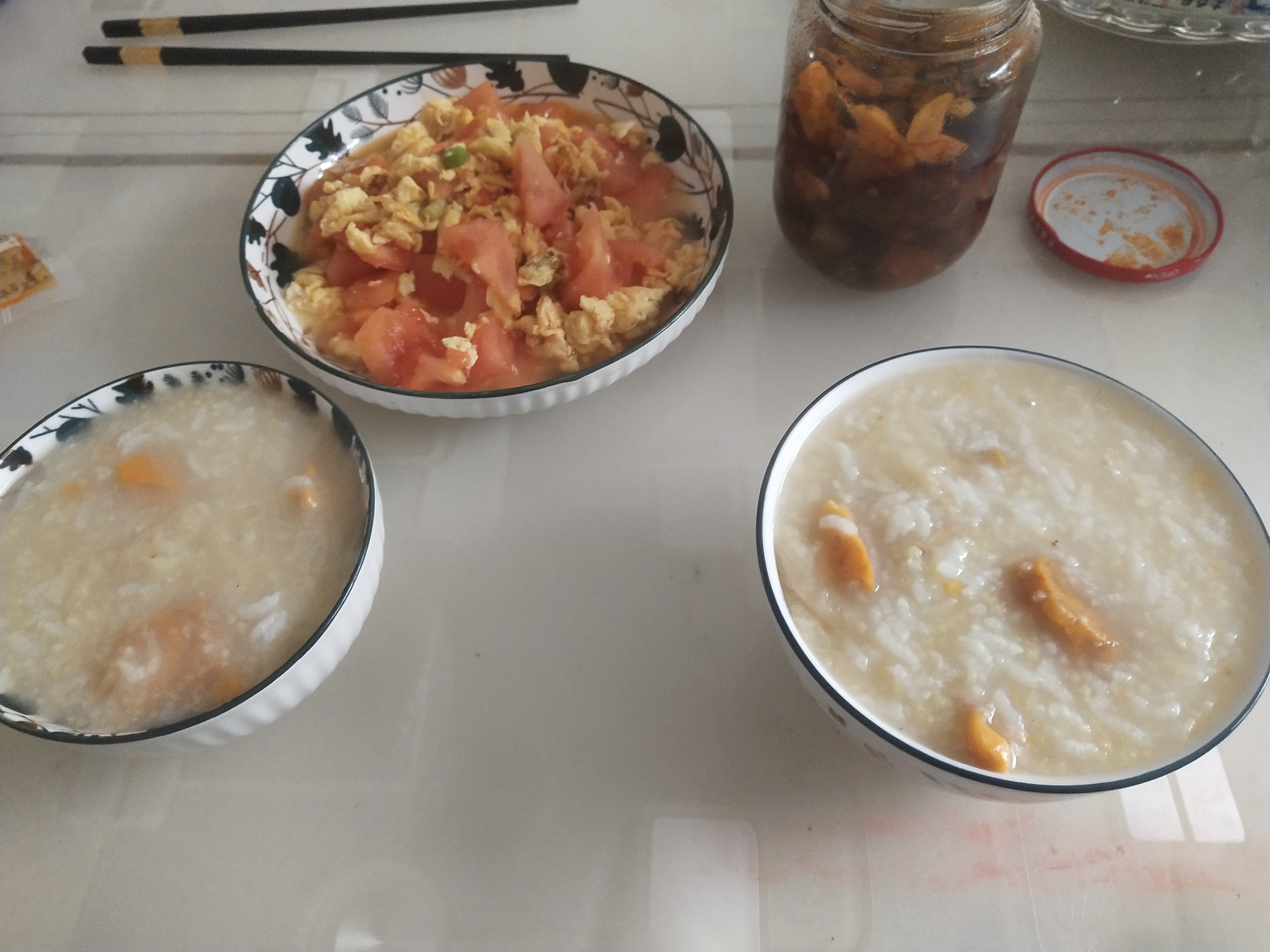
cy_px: 476
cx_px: 635
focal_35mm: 30
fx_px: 1101
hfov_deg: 60.0
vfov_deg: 46.8
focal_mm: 3.95
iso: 446
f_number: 1.8
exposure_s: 1/33.3
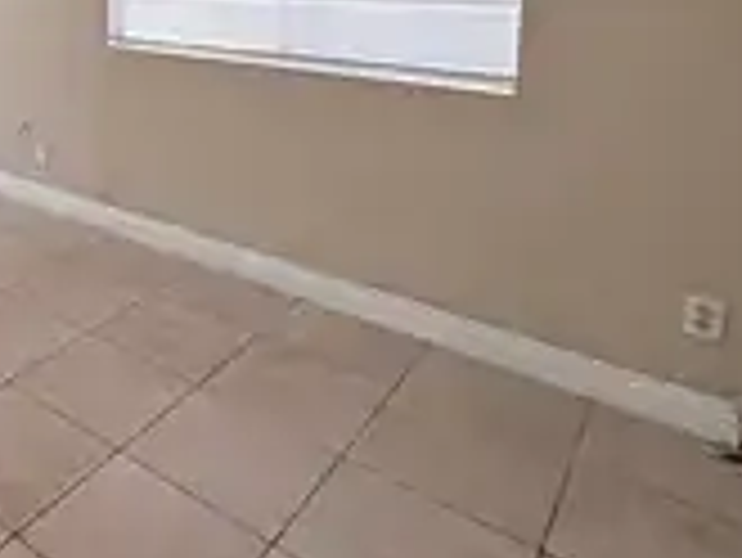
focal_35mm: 34
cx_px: -54
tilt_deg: -6.2
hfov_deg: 43.3
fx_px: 729
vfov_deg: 37.9
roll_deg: +1.5
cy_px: 18
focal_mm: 2.22
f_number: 2.2
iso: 250
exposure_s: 1/120
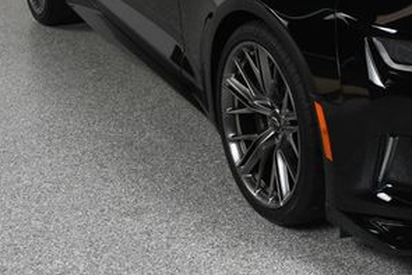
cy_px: 4
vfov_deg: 17.1
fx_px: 893
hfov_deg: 25.1
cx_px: 377
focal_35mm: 78
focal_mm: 24
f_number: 10
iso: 100
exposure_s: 1/160
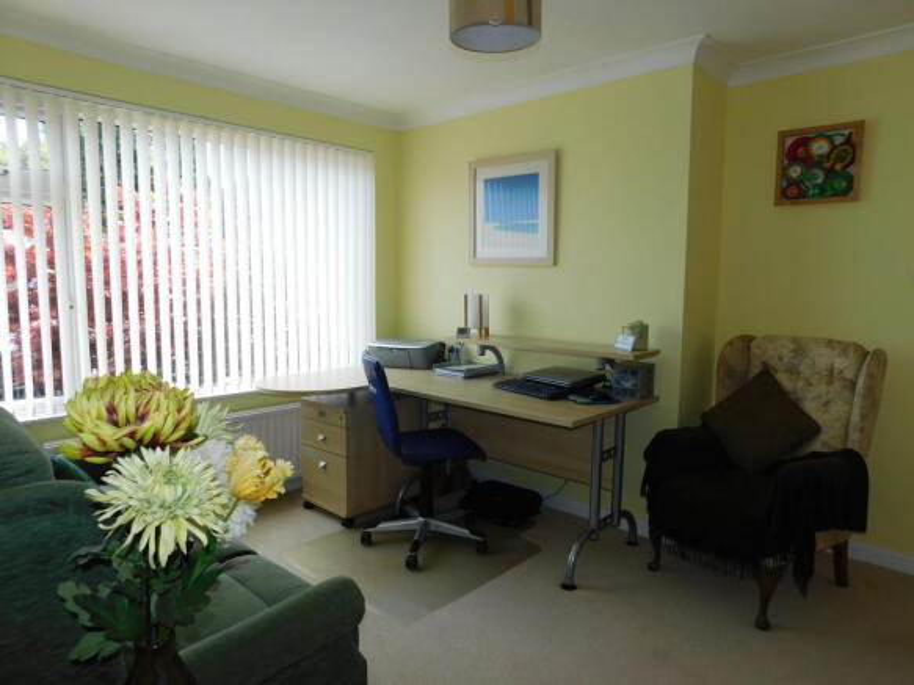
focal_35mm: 23
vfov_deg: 58.9
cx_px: 457
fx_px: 607
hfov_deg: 73.9
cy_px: 342
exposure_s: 1/160
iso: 125
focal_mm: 4
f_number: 3
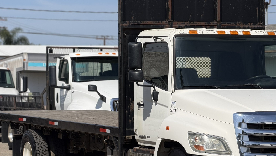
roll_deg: -0.6
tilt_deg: -0.5
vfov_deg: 8.4
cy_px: 112
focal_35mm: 145
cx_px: 168
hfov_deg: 14.8
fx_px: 1061
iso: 20
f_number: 2.8
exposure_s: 1/1848
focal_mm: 16.89
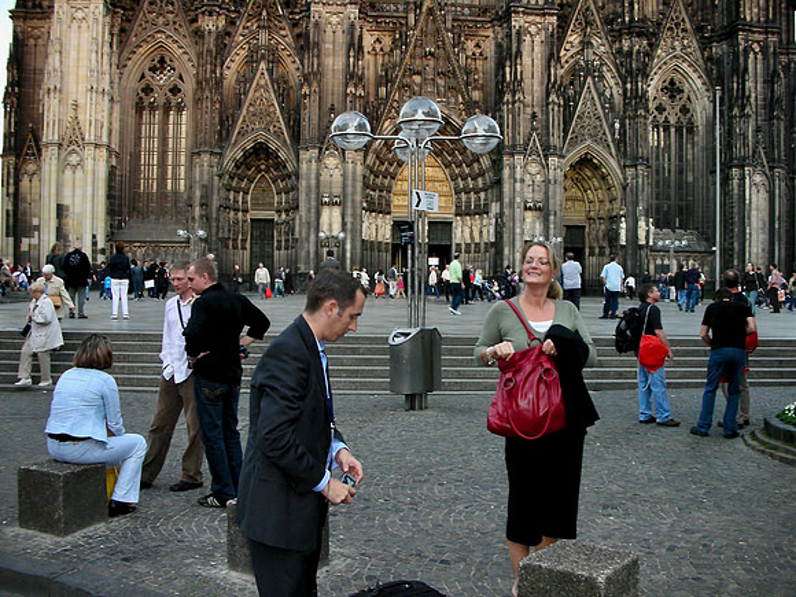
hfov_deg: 52.6
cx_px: 398
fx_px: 805
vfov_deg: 40.7
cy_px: 298
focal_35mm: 35
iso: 104
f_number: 3
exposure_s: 1/60.1
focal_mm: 5.8
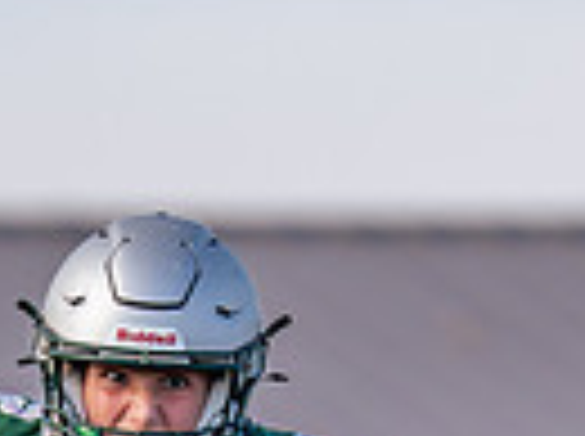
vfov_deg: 1.1
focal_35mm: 1351
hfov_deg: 1.5
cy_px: 781
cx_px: 72
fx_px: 22789
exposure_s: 1/2500
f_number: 2.8
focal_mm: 200
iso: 250
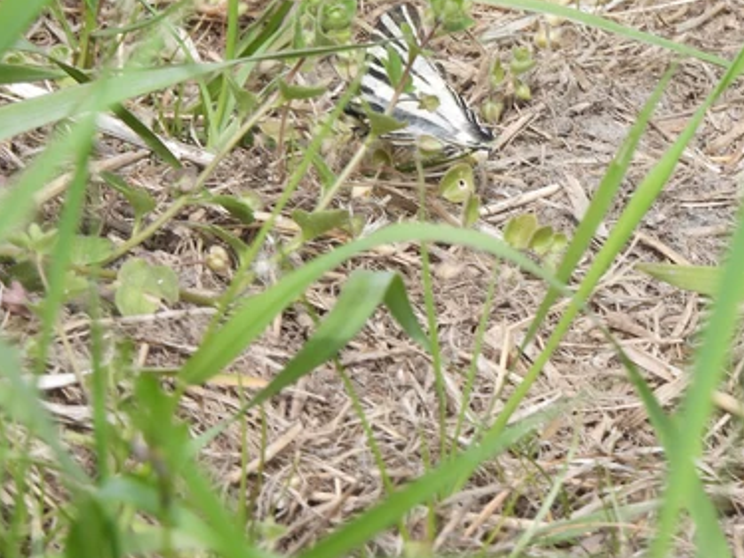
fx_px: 23850
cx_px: 472
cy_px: 111
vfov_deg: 1.3
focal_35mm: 1110
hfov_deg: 1.8
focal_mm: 116
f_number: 6.3
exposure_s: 1/320
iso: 100
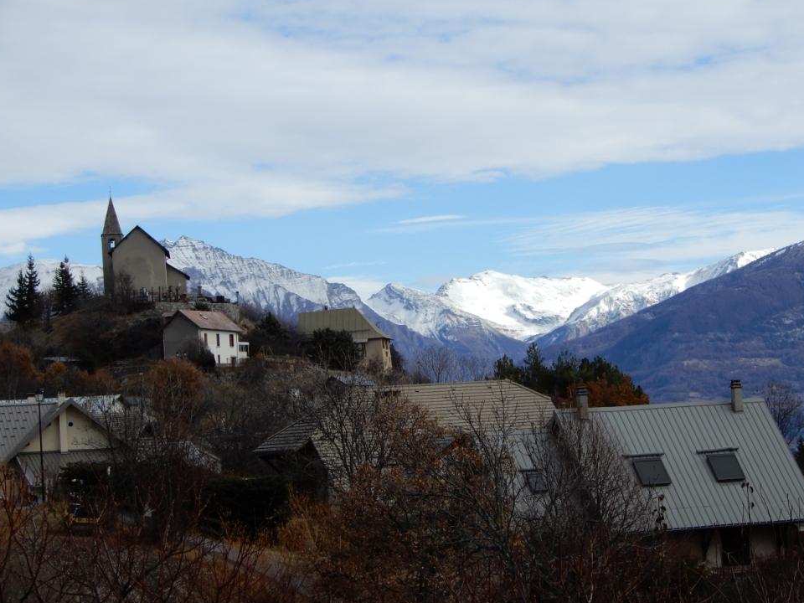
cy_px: 300
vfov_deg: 13.2
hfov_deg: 17.6
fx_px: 2601
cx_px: 422
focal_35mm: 112
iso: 80
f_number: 5
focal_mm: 18.7
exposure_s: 1/500
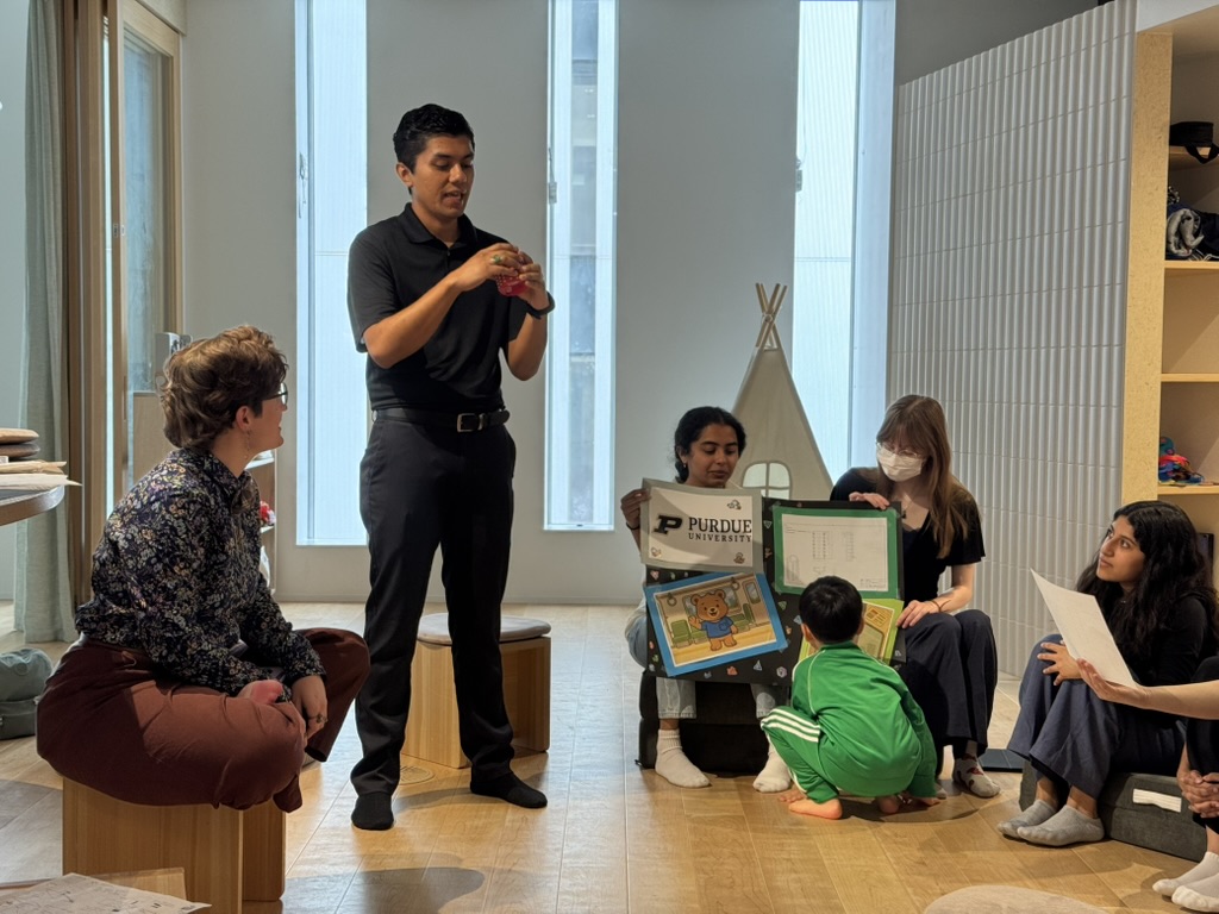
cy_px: 457
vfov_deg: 30.3
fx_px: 1690
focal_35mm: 48
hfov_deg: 39.7
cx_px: 610
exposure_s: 1/59
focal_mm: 6.76
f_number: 1.78
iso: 125
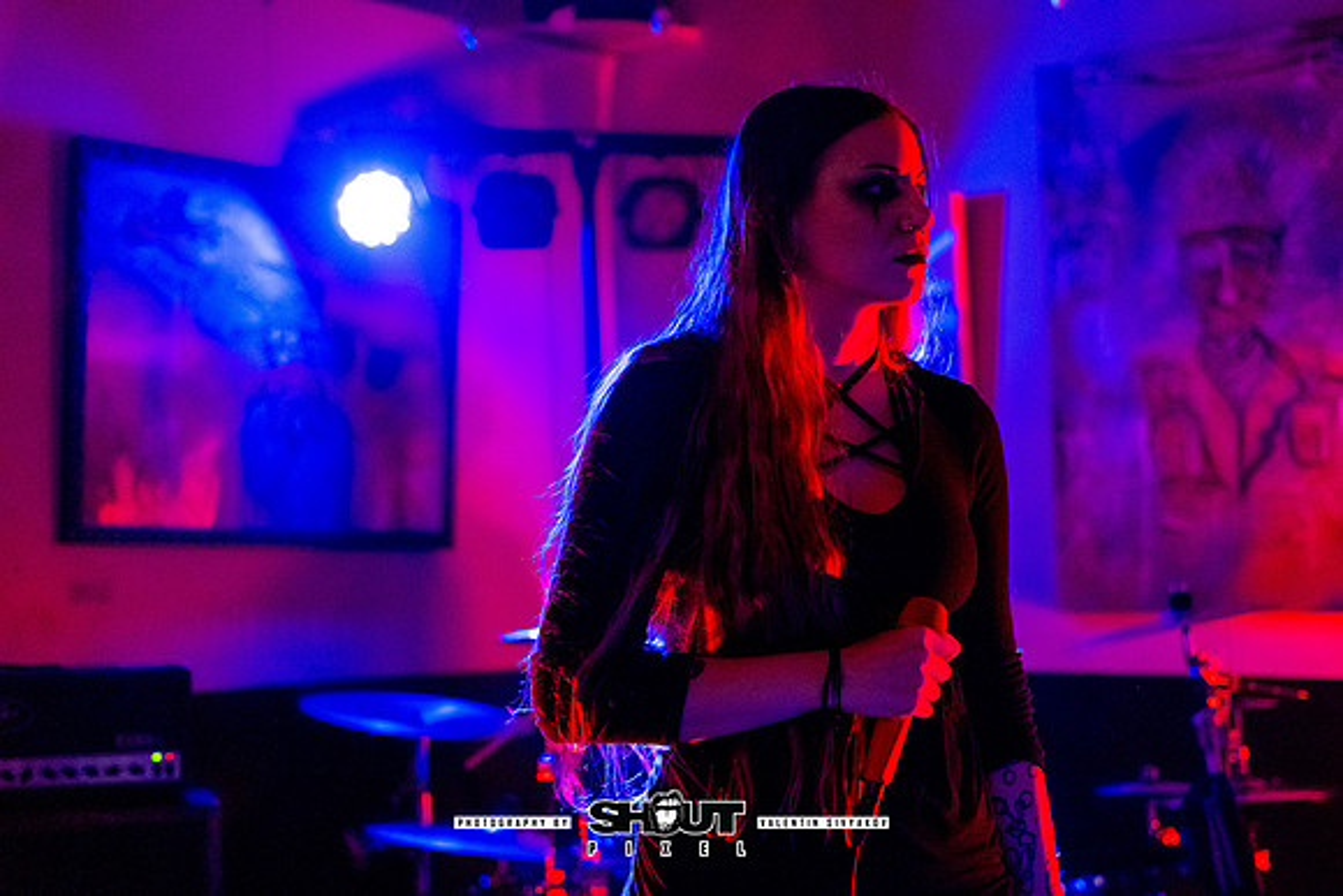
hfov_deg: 35.4
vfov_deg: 24.1
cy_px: 504
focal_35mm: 56
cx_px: 756
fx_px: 2099
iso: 3200
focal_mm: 50
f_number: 2
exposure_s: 1/160
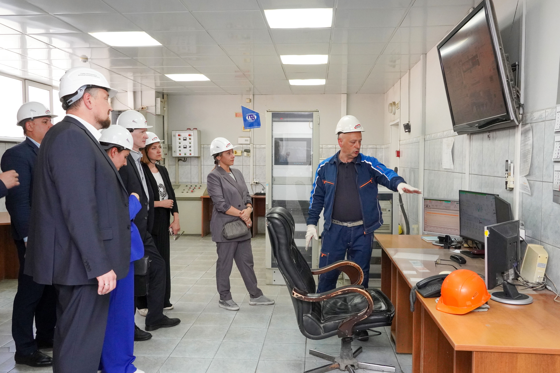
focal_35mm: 30
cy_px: 186
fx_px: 467
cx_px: 280
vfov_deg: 43.6
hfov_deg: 61.9
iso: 2500
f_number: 7.1
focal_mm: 20
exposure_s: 1/160
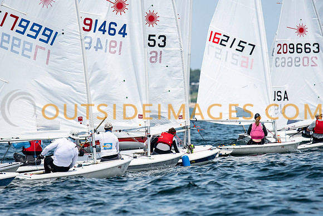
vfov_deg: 3.1
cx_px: 162
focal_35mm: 450
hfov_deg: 4.6
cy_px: 108
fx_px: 4038
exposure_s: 1/1600
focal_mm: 300
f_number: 5
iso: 200
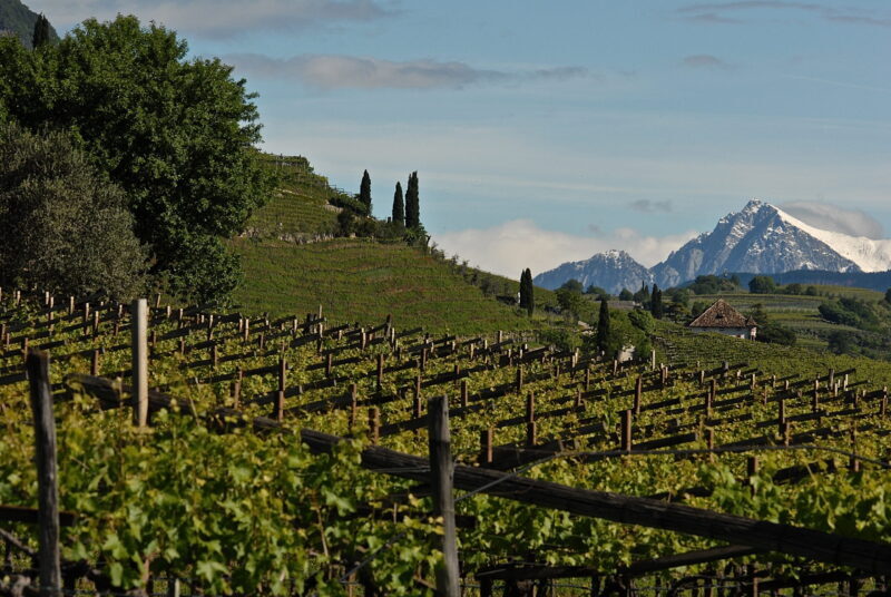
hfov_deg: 9.1
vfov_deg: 6.1
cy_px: 298
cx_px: 446
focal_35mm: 225
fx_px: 5577
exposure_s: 1/400
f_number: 10
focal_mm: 150
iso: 200
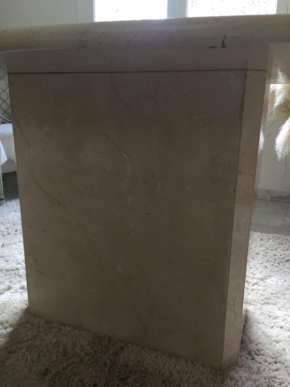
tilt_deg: -12.8
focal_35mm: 29
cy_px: 194
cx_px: 145
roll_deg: -1.1
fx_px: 324
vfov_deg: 61.7
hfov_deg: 48.2
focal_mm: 4.15
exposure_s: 1/33
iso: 100
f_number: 2.2
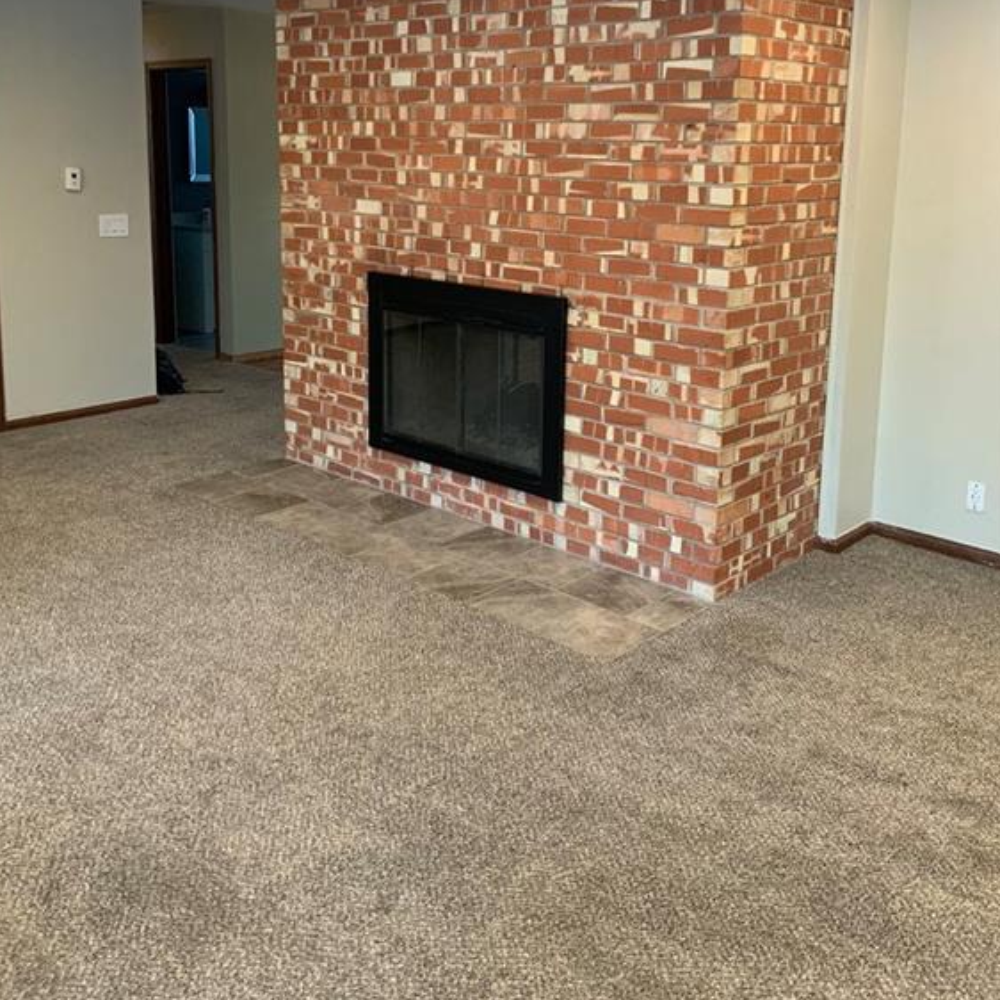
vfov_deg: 46.4
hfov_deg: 47.2
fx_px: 1144
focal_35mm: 35
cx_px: 498
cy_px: 324
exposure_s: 1/60
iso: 200
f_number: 1.8
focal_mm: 3
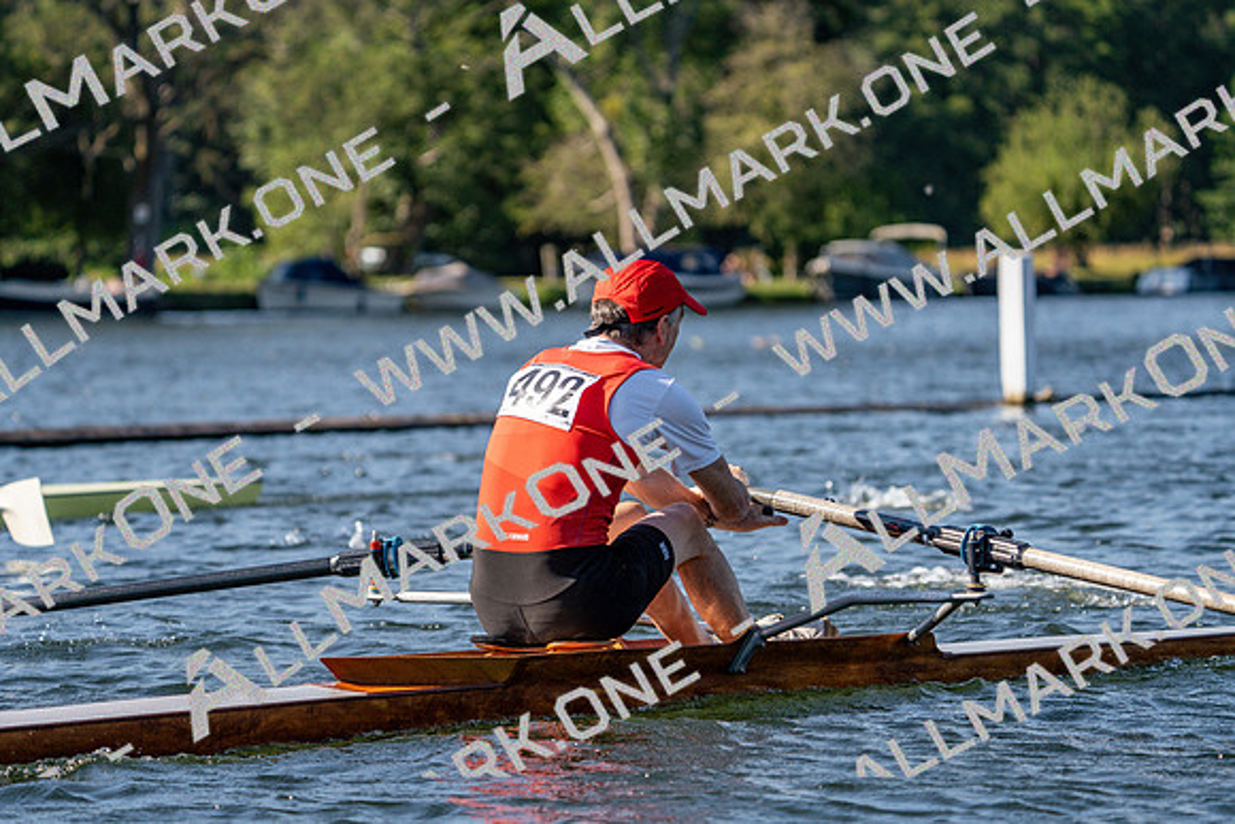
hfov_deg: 10.3
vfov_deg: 6.9
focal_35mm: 200
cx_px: 618
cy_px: 412
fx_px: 6862
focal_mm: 200
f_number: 5.6
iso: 320
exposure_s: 1/1600
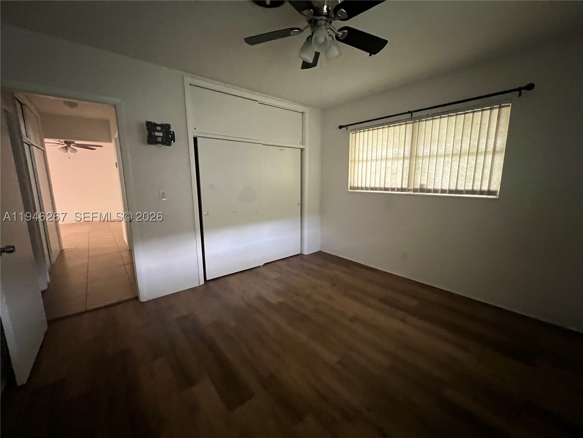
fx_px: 219
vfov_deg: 89.9
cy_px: 219
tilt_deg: -9.9
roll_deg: +1.1
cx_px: 292
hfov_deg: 106.2
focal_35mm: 13
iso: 1000
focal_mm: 1.57
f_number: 1.8
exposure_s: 1/57
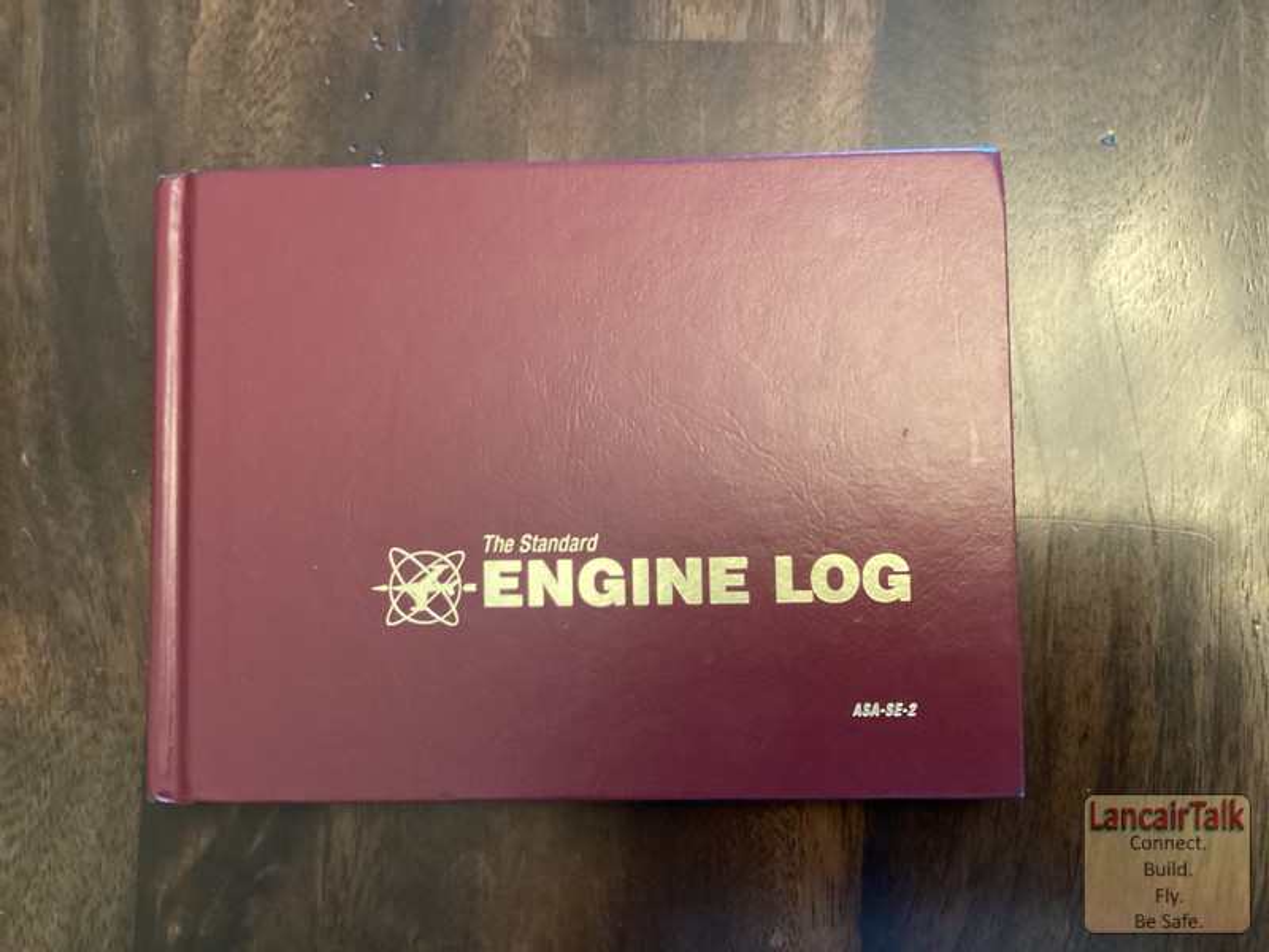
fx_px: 1136
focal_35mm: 31
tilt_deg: -86.1
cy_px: 476
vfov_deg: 45.4
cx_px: 634
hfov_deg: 58.4
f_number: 2.4
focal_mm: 3.3
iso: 320
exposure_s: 1/33
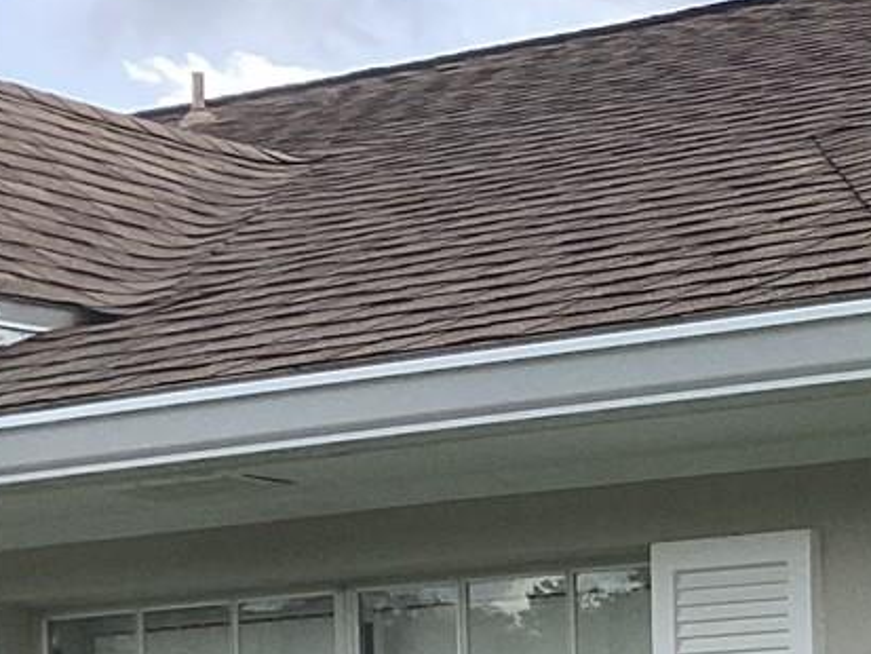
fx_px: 3020
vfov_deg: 11.8
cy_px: 964
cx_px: 1672
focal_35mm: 120
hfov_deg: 14.1
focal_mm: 3.3
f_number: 2.4
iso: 25
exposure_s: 1/627
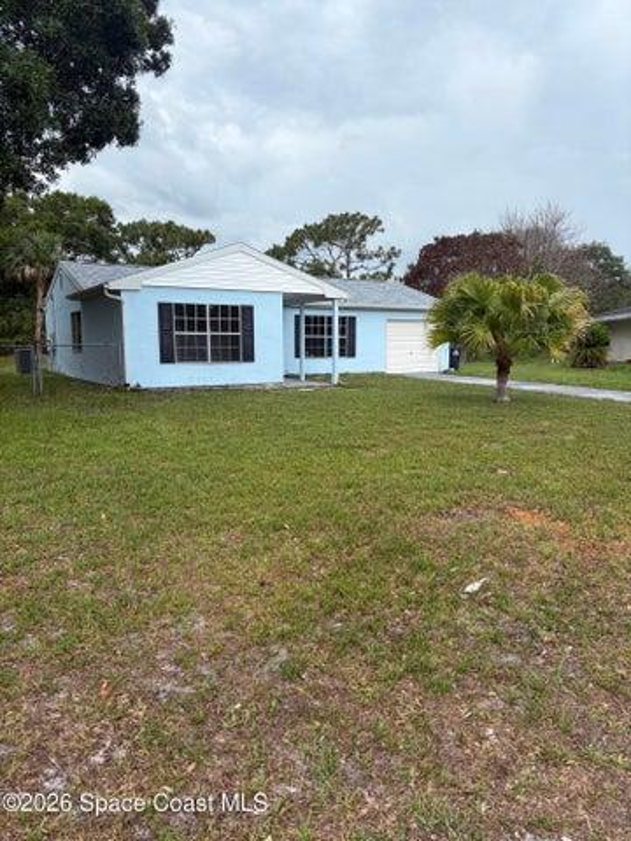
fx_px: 632
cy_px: 420
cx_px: 316
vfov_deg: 67.3
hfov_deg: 53.1
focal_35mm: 26
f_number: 1.6
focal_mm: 5.96
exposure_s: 1/1393
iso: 50
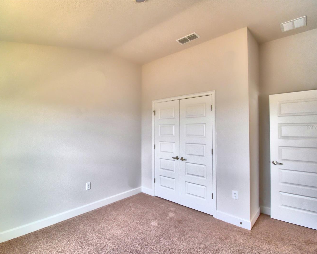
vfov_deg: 77.0
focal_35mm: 17
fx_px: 159
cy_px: 127
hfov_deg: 89.1
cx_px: 136
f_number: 4.5
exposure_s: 1/125
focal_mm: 10
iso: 400
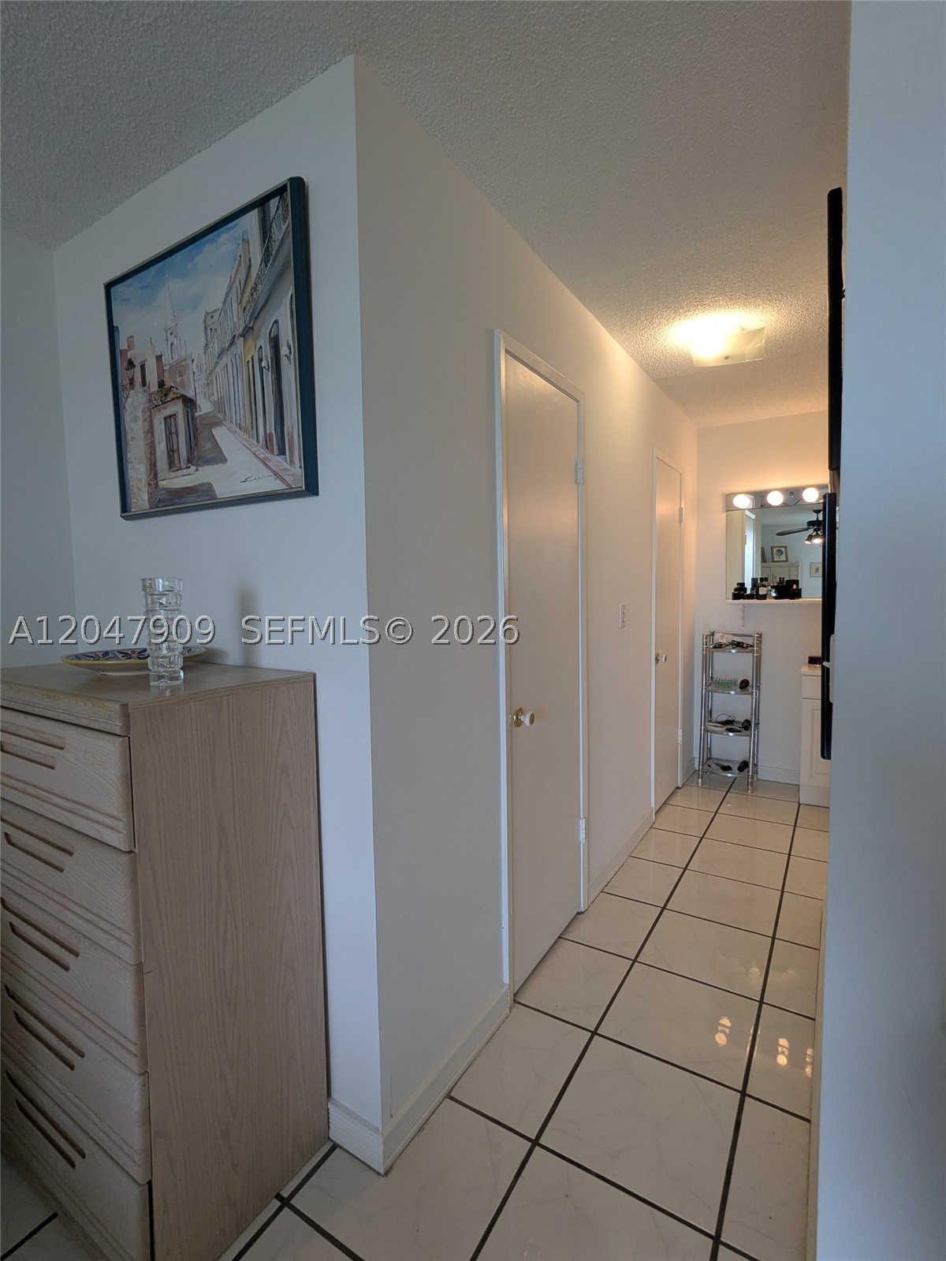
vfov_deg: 94.5
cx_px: 473
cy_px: 630
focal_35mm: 16
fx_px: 583
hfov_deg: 78.1
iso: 74
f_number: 2.2
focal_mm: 2.35
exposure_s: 1/60
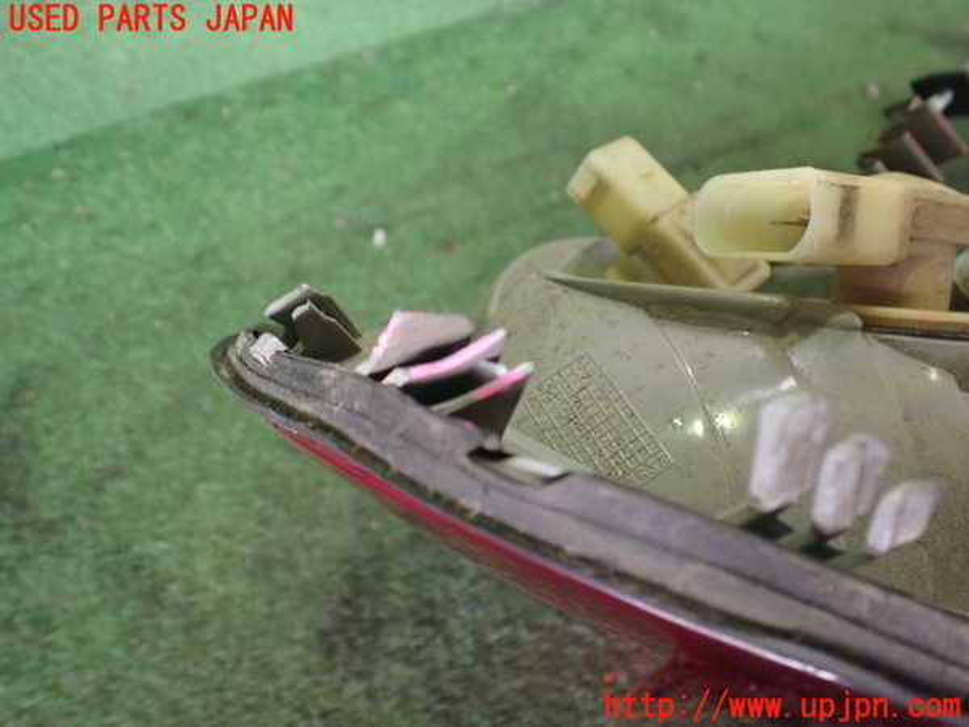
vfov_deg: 46.8
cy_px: 364
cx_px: 484
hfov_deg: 60.0
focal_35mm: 30
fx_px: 840
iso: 800
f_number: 2.3
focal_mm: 5.4
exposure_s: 1/100
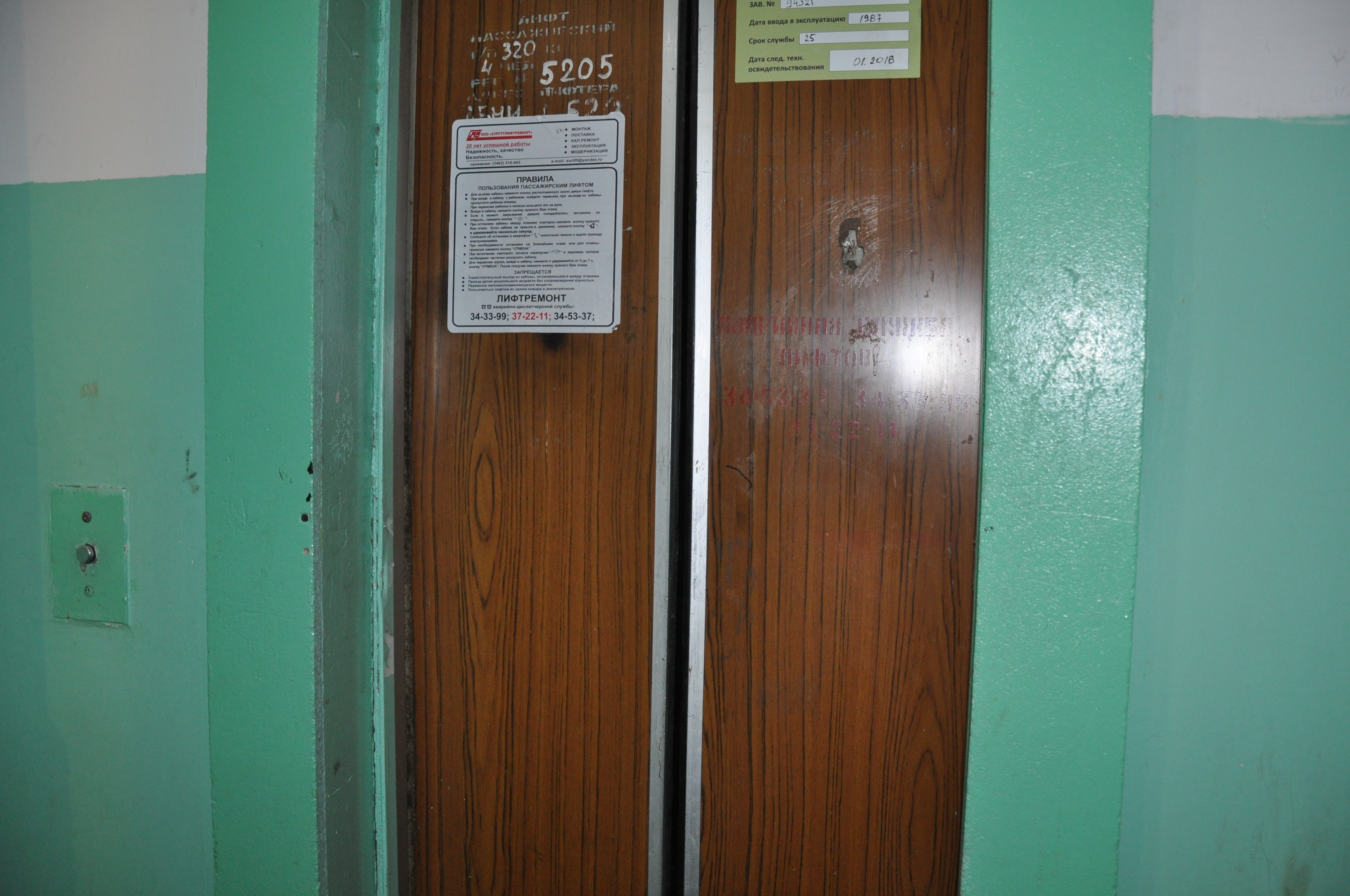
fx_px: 1011
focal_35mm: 27
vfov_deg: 47.8
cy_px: 448
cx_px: 675
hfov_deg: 67.4
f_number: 3.5
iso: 800
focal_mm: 18
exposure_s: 1/60
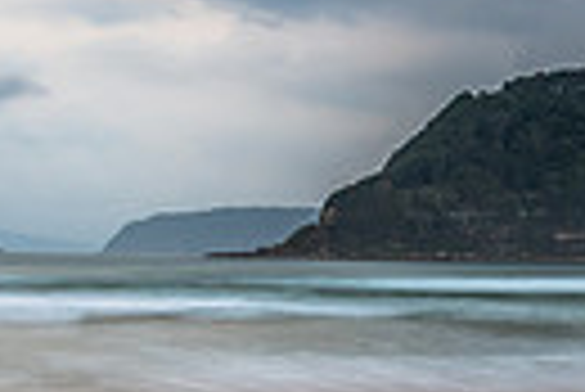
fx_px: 1773
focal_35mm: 109
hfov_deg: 18.4
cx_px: 544
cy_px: 160
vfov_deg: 12.6
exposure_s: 10
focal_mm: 24
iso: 31
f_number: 10
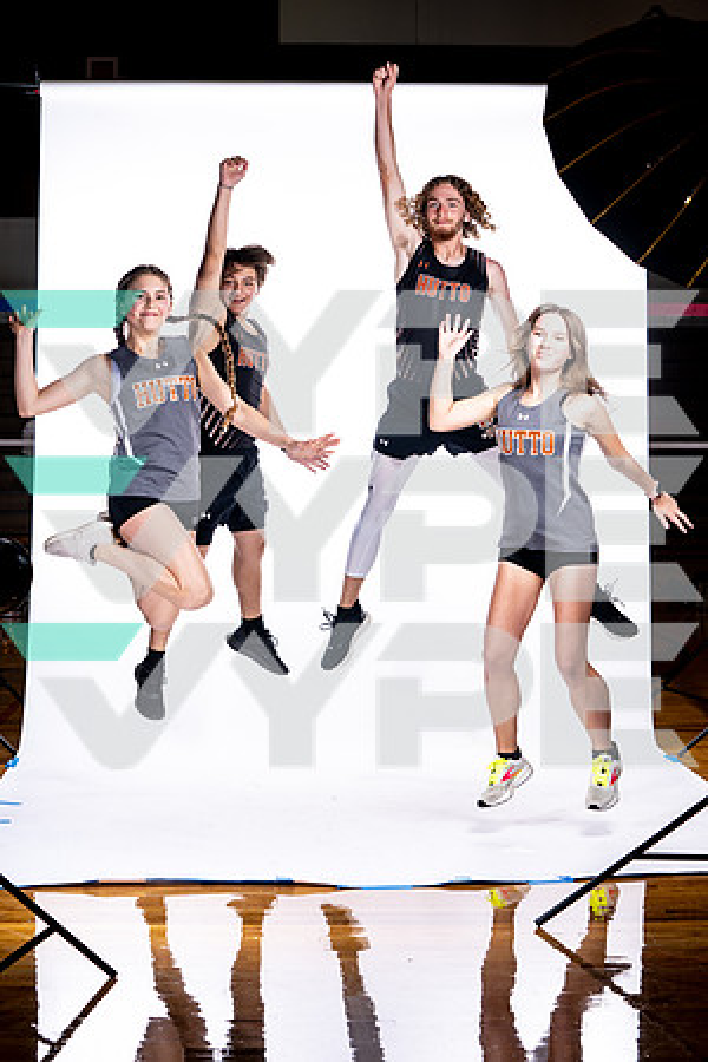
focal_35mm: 70
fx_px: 2065
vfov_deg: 28.8
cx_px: 354
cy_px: 531
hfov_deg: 19.5
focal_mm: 70
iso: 400
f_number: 5.6
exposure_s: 1/250
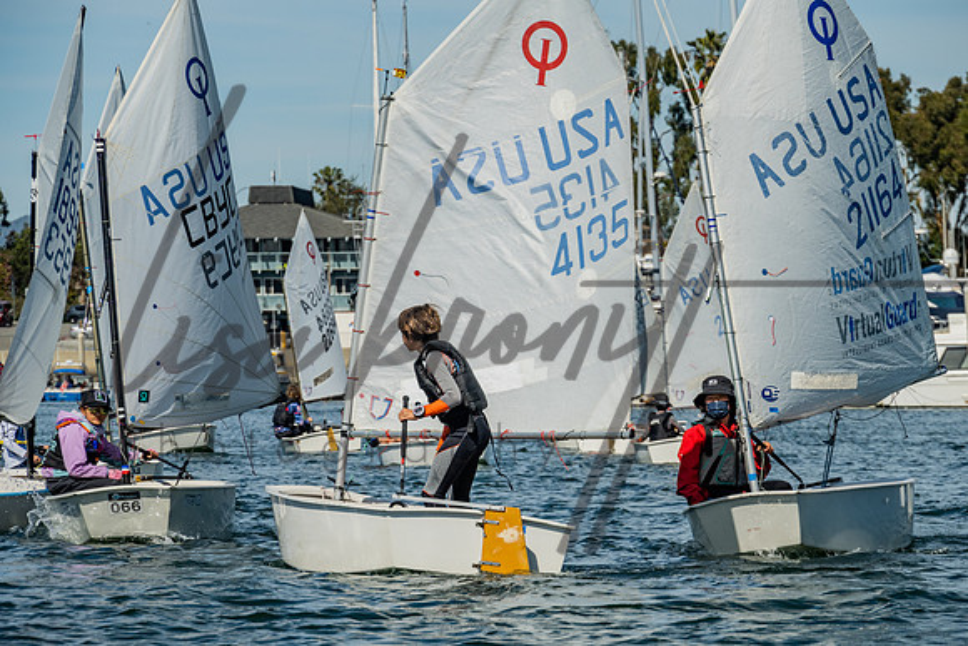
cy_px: 349
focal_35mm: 219
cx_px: 527
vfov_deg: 6.3
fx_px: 5897
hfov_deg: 9.4
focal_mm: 200
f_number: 10
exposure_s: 1/500
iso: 250
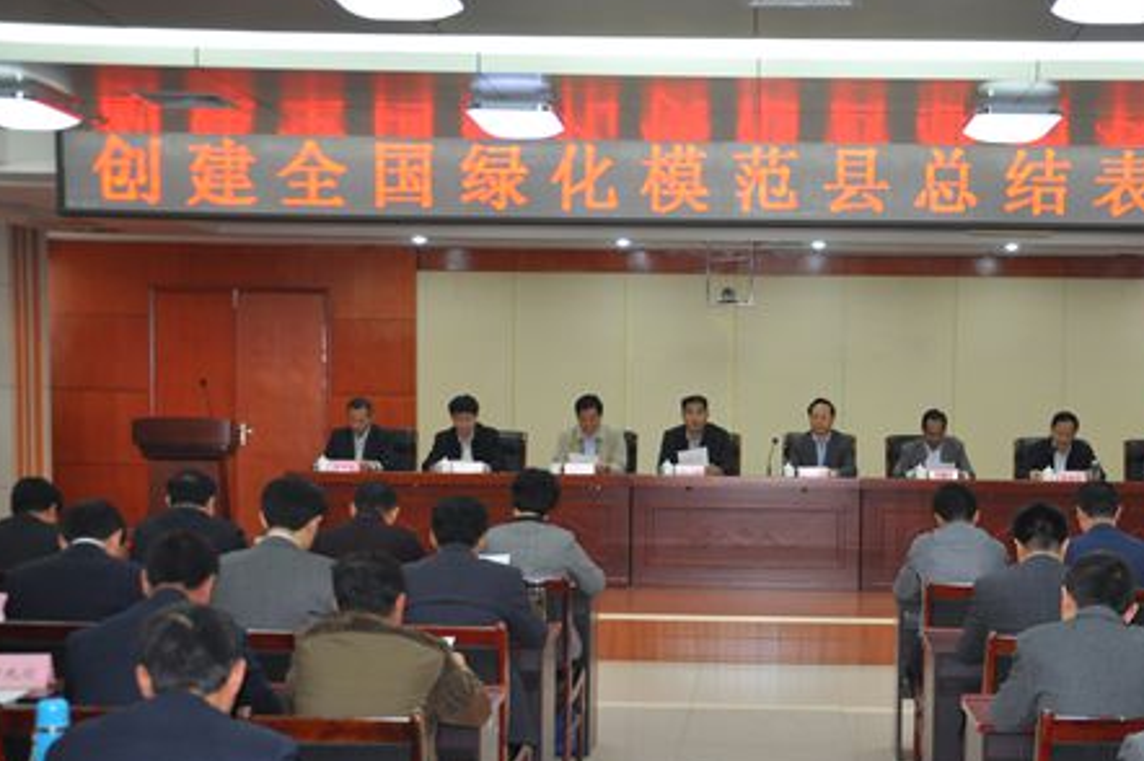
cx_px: 758
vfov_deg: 25.4
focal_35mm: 53
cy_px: 485
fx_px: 1683
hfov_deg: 37.2
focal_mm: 26
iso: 800
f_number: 4
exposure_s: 1/80
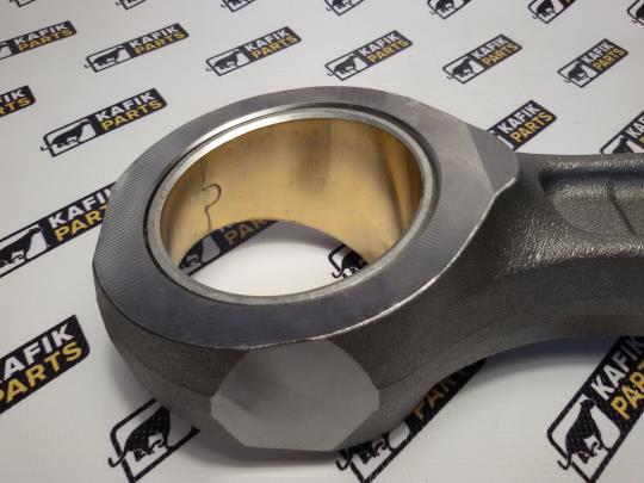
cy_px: 242
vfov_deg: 45.4
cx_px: 322
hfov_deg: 58.4
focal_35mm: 31
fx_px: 577
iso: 40
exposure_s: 1/33
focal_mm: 2.93
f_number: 2.4
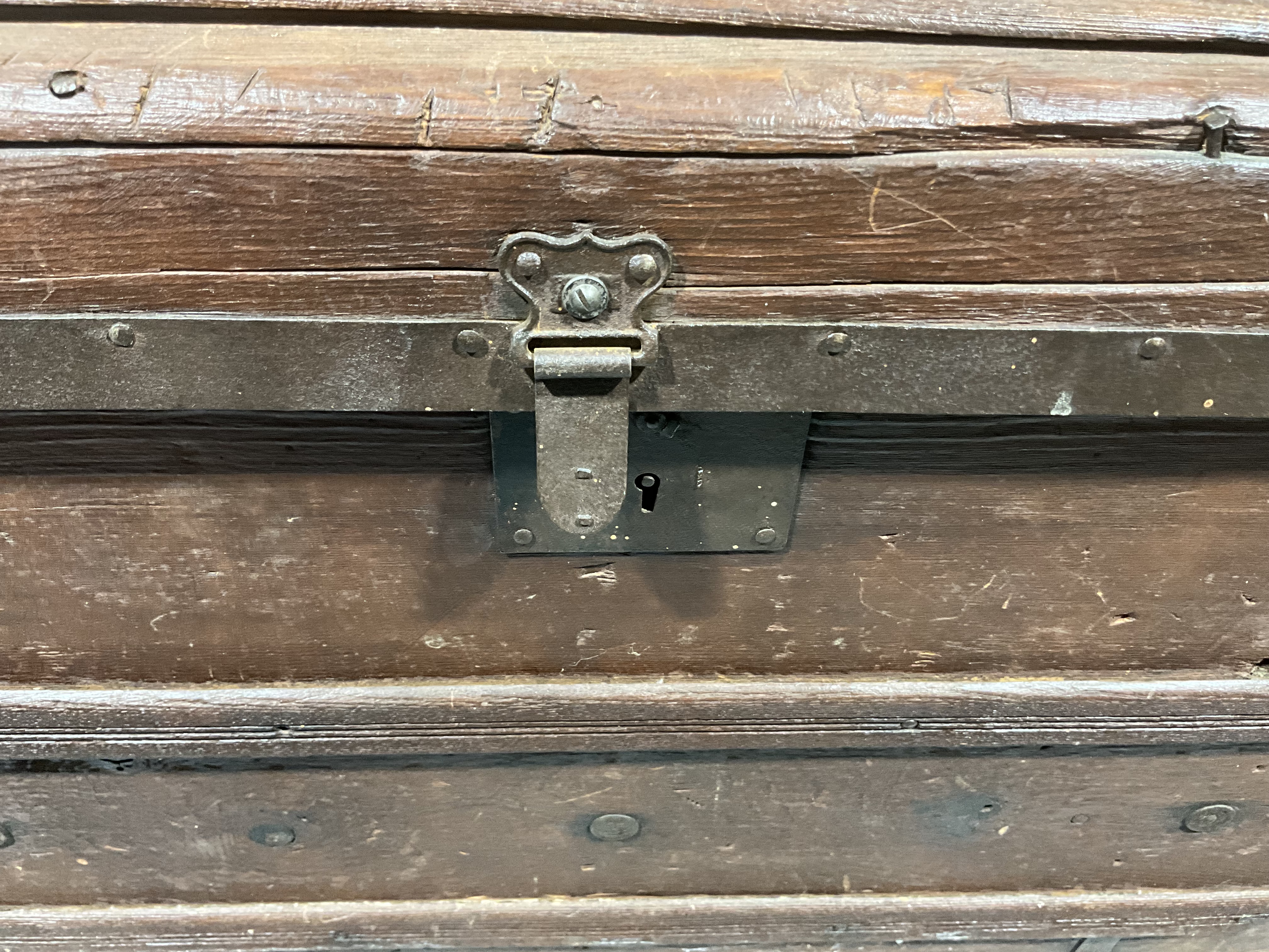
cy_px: 476
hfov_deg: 61.7
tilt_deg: -43.9
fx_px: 1063
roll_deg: -4.1
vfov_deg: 48.2
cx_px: 634
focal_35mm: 29
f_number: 1.8
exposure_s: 1/60
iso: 200
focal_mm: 3
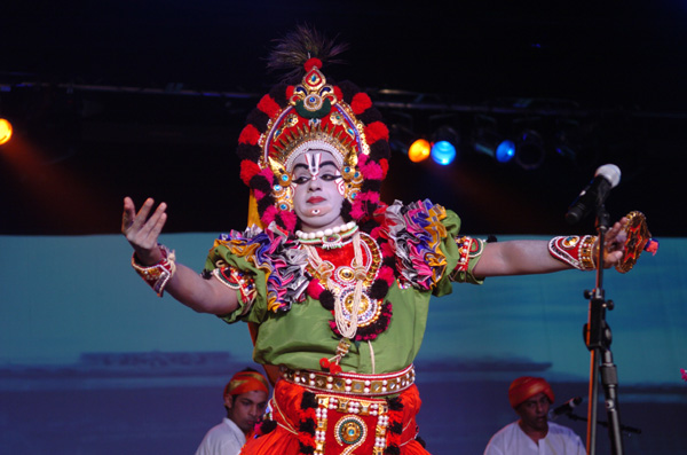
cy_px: 228
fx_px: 1571
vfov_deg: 16.5
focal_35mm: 82
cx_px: 344
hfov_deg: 24.7
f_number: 2.8
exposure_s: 1/100
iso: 400
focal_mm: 55
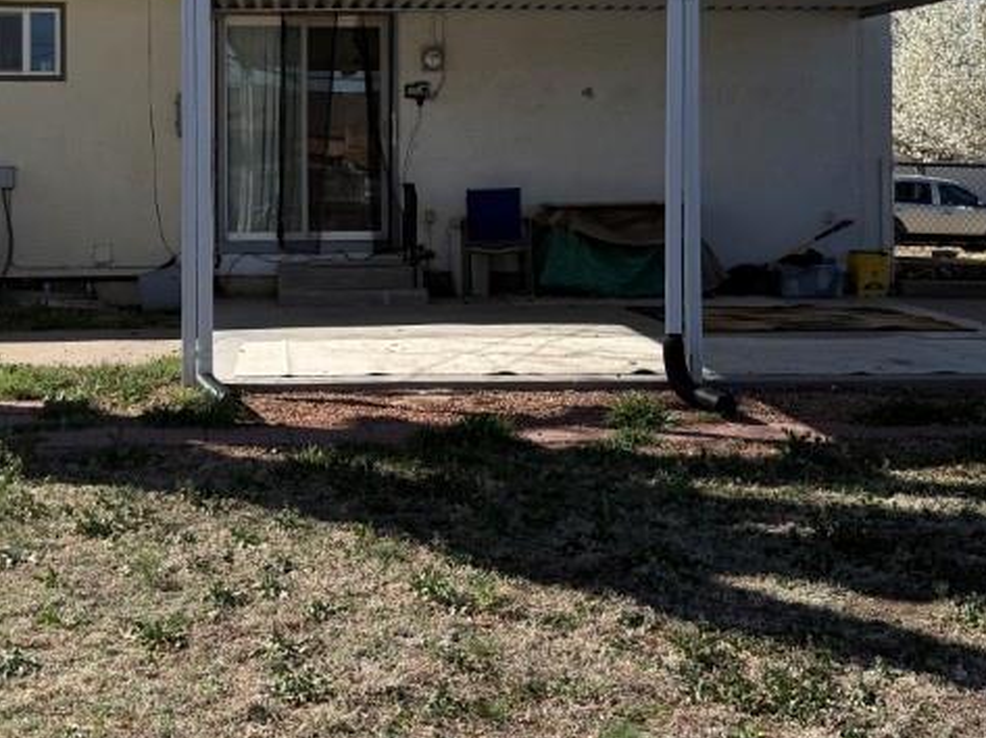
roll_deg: -0.7
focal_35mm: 52
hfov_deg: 36.6
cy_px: 138
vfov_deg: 27.4
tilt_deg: +3.4
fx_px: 1480
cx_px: 365
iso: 80
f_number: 1.78
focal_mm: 6.76
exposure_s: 1/3759
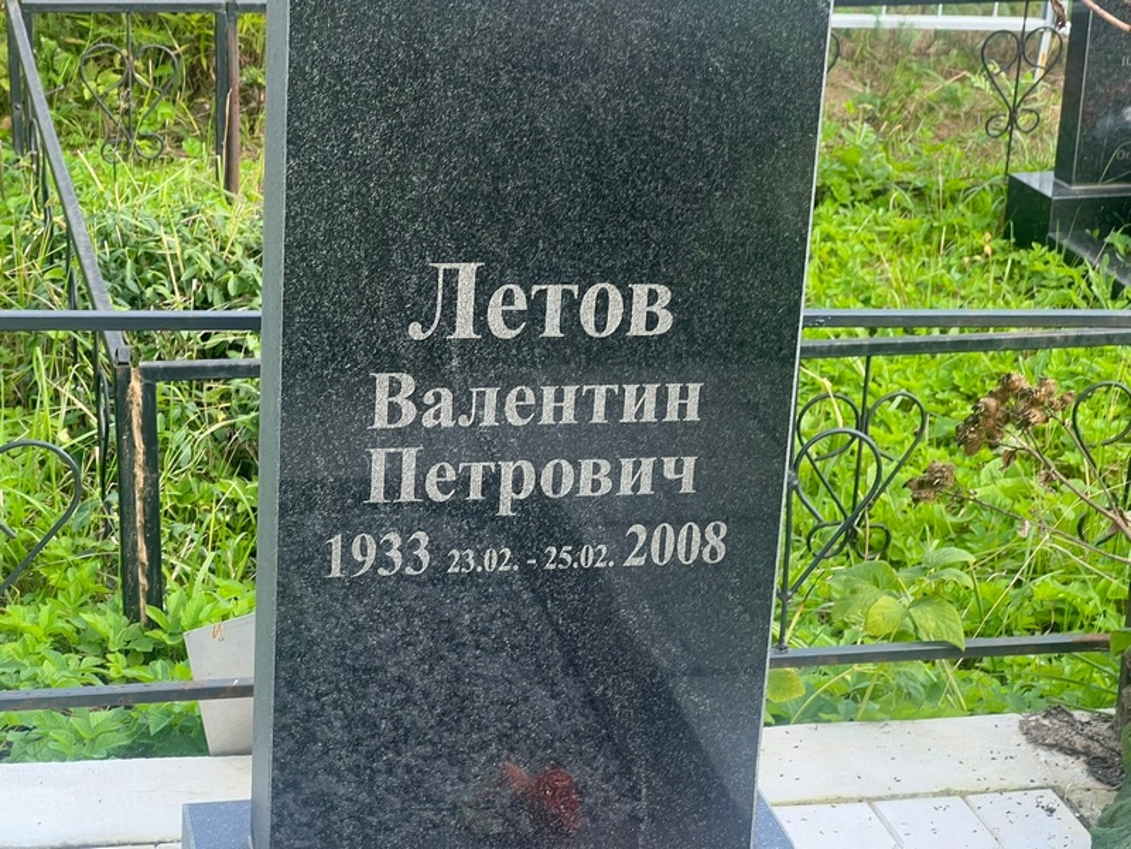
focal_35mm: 77
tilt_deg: -22.5
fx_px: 2516
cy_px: 424
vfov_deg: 19.1
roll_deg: -2.1
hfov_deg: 25.3
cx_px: 566
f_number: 2.8
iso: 32
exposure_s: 1/121
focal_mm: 9
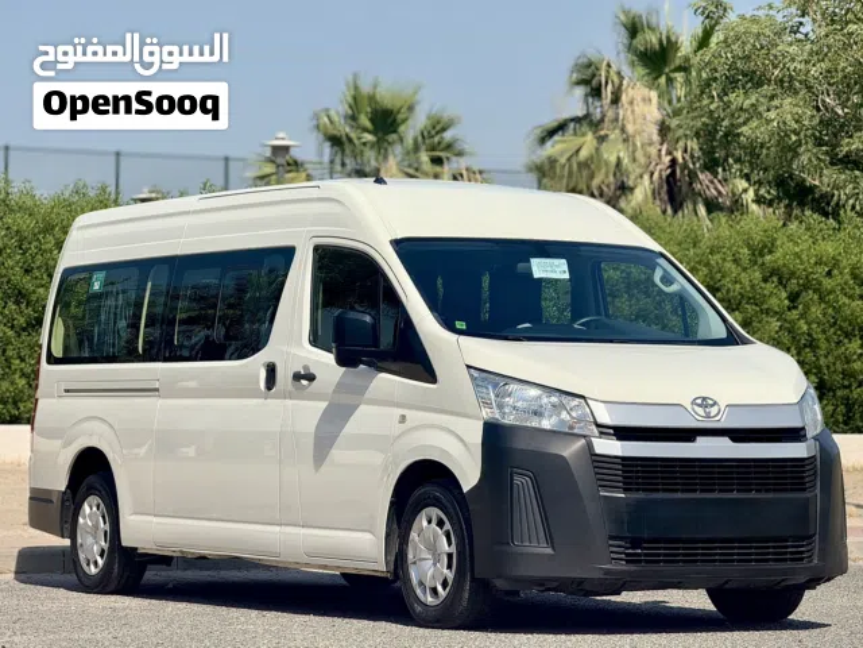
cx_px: 432
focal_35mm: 120
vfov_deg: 12.3
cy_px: 324
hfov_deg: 16.4
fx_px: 2992
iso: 64
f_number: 2.8
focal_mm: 15.66
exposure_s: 1/2933
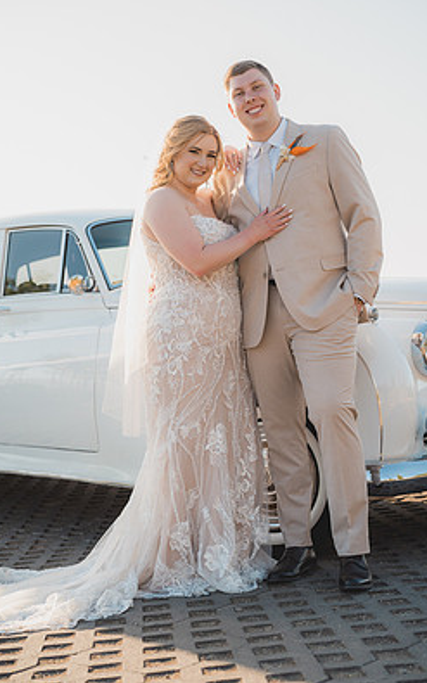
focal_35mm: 58
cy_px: 330
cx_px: 237
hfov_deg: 22.4
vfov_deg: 35.1
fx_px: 1080
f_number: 2.5
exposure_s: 1/800
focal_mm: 50
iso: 125
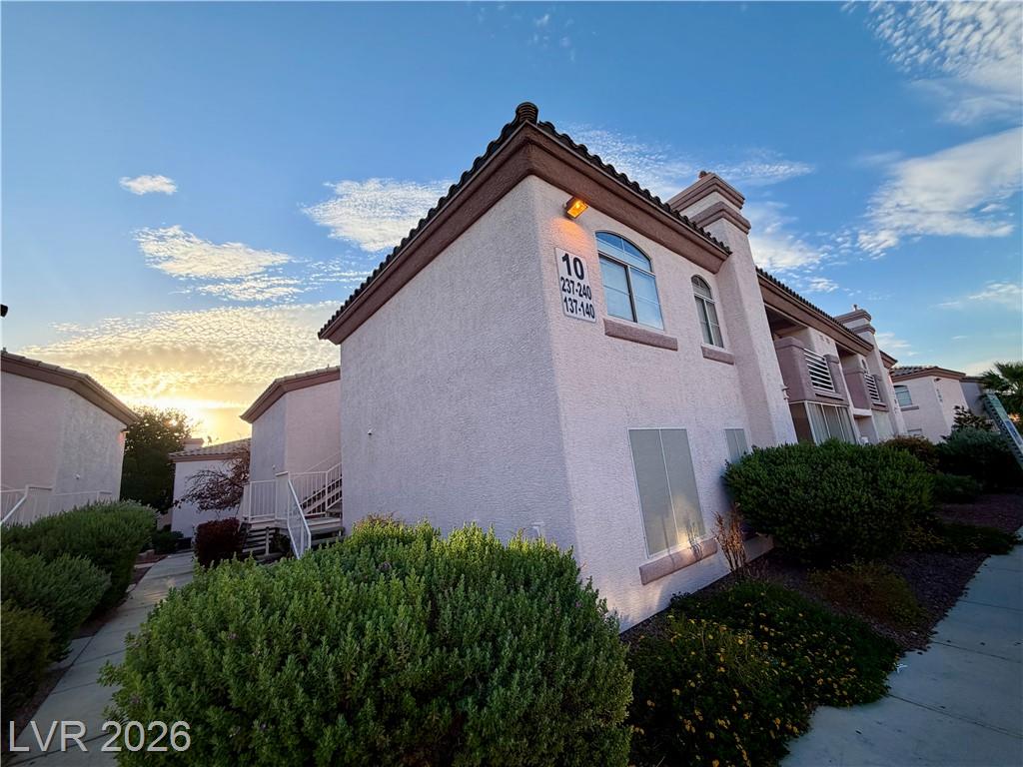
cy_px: 384
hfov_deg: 102.1
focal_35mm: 14
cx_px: 512
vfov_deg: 85.7
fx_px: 414
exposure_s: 1/502
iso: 40
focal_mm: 2.22
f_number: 2.2
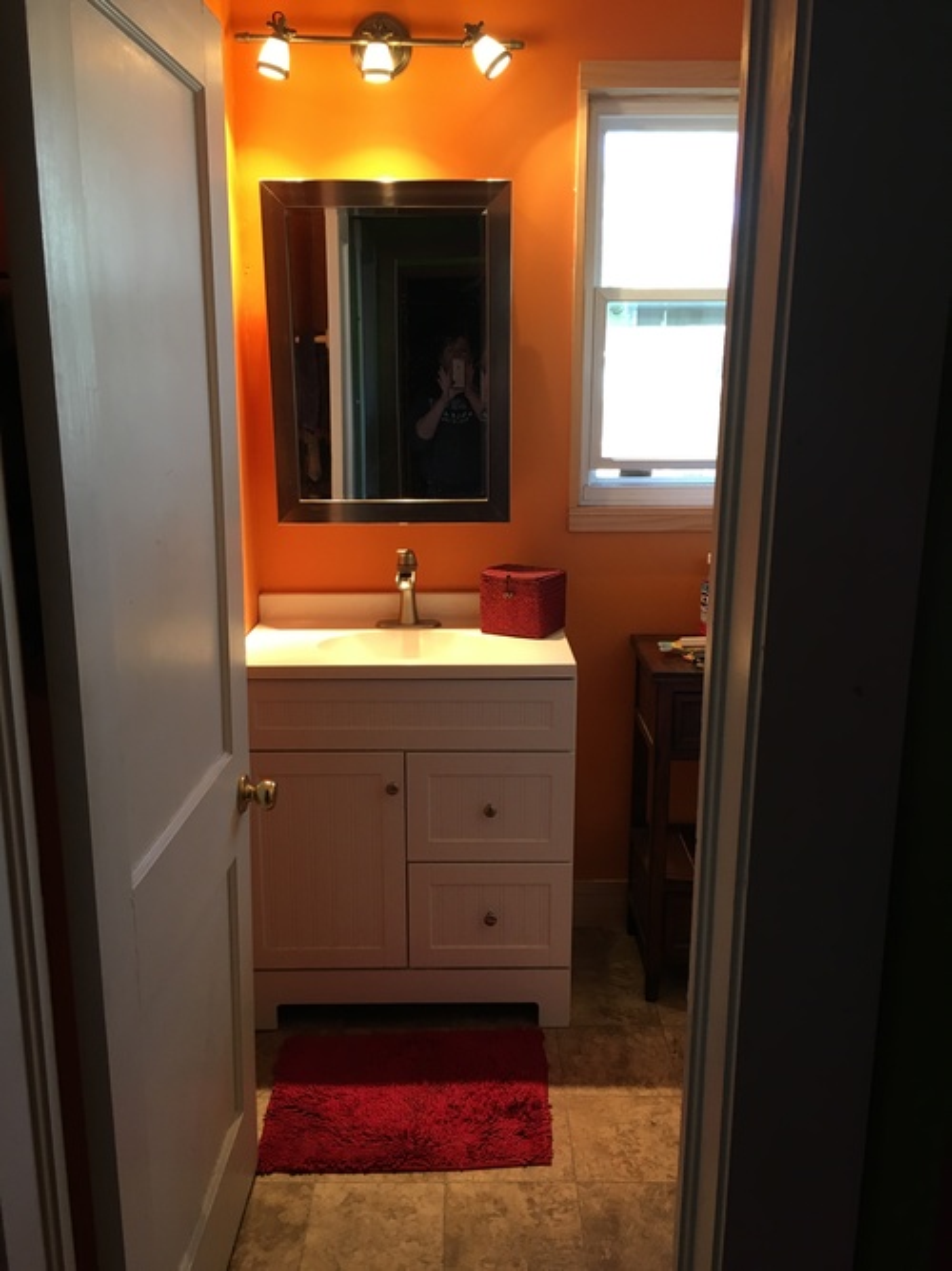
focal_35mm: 29
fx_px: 1064
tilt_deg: -13.8
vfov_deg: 61.7
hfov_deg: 48.2
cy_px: 636
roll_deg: +0.4
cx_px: 476
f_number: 2.2
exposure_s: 1/30
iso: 80
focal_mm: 4.15
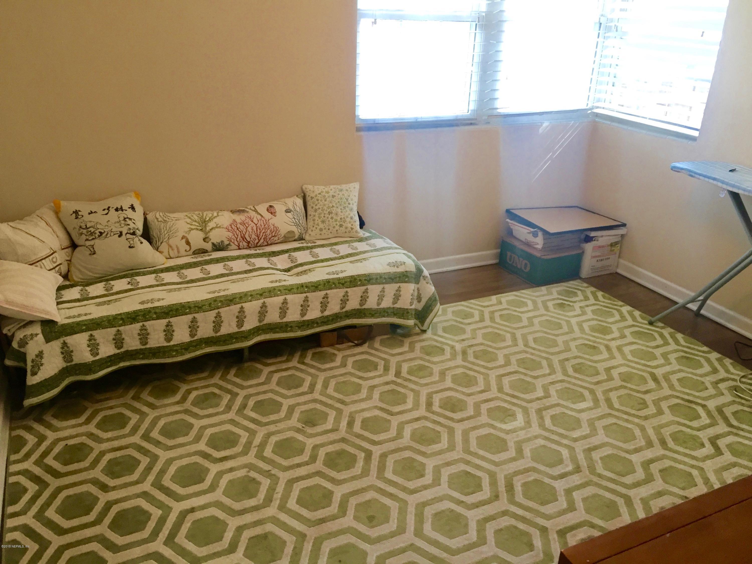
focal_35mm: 29
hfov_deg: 61.7
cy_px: 282
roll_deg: -2.1
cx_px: 376
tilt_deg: -21.6
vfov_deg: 48.2
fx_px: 630
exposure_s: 1/30
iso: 80
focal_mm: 4.15
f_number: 2.2
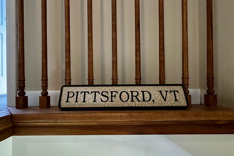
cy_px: 84
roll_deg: +0.6
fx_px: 130
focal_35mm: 20
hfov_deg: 84.0
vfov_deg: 61.9
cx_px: 115
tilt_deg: +0.1
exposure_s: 1/40
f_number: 2.2
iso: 1000
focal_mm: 2.22
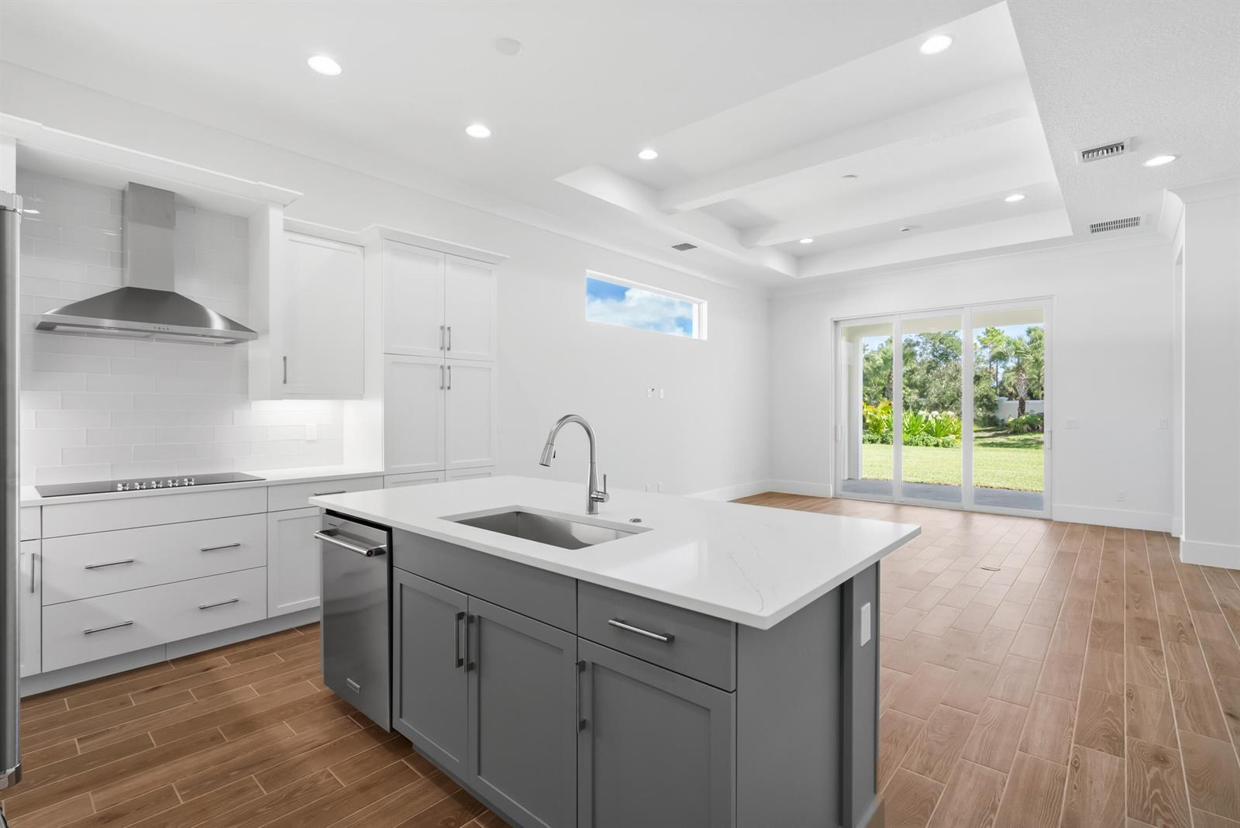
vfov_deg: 73.8
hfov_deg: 96.7
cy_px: 414
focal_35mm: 16
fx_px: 551
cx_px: 620
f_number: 8
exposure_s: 1/10
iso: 1600
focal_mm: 16
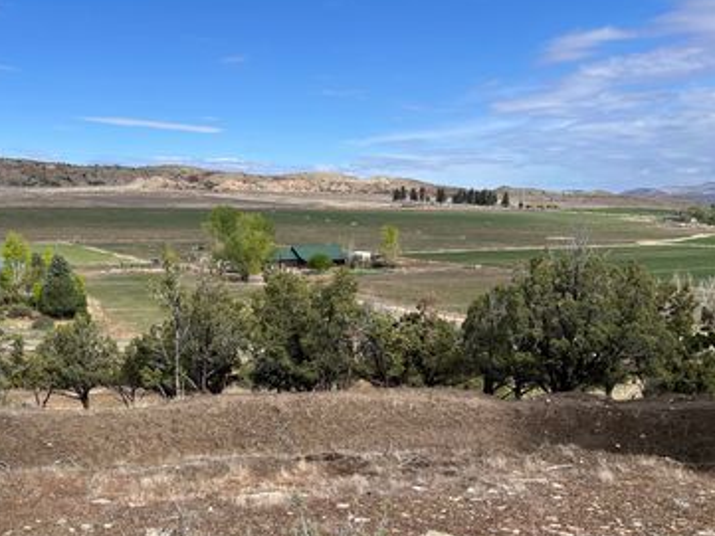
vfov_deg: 39.2
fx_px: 744
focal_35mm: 36
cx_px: 232
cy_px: 361
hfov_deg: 50.3
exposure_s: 1/4854
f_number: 1.6
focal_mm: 5.1
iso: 50
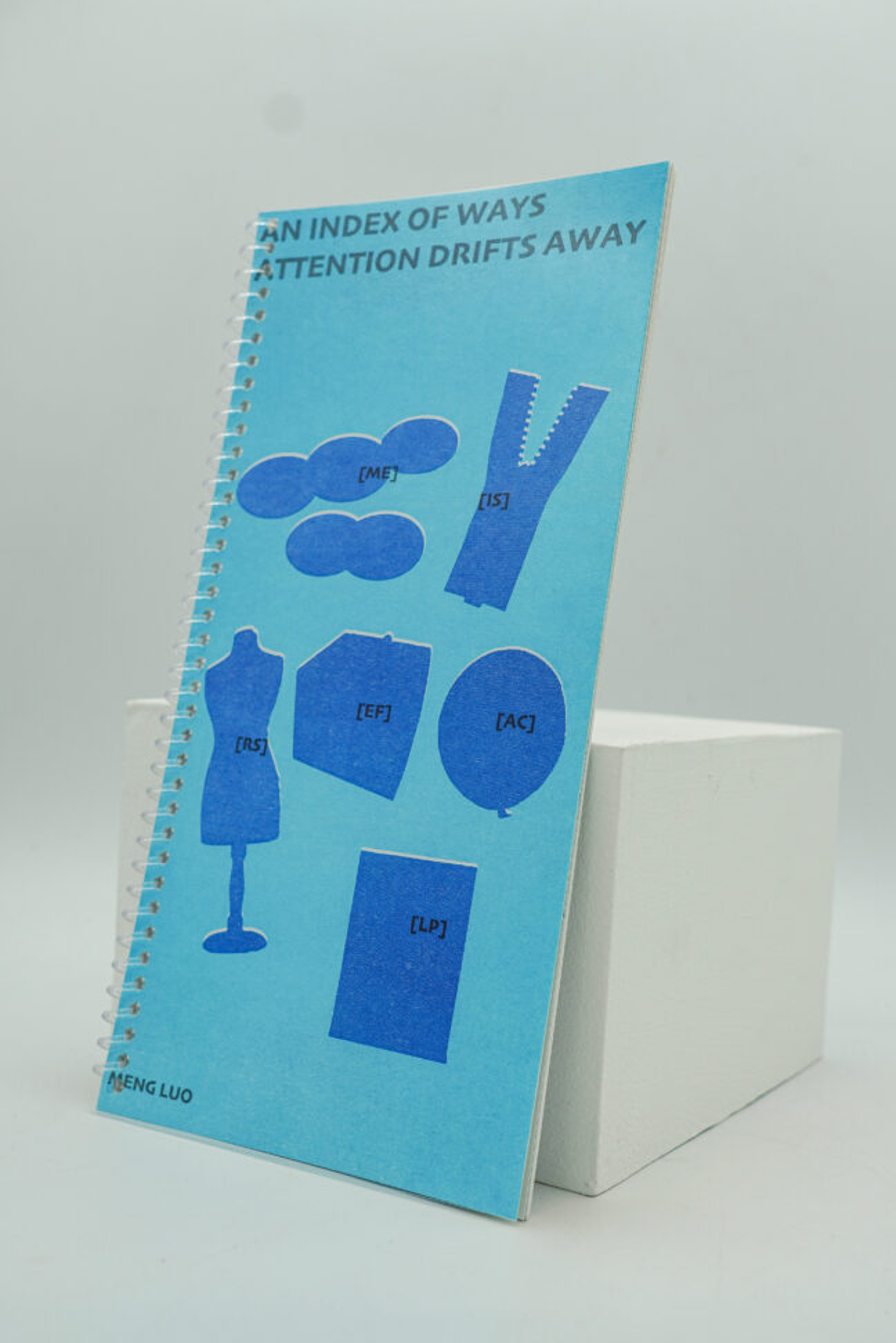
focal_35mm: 40
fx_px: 1475
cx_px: 461
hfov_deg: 33.8
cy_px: 690
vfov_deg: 49.0
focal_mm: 25
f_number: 6.3
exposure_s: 1/160
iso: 100
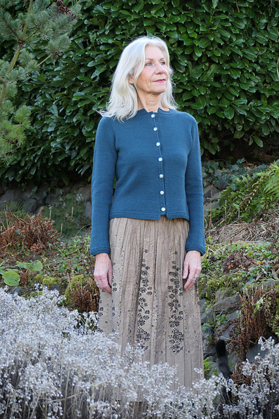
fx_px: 1115
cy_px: 210
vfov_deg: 21.2
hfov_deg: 14.3
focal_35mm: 96
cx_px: 140
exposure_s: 1/80
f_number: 4.1
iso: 200
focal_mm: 35.3
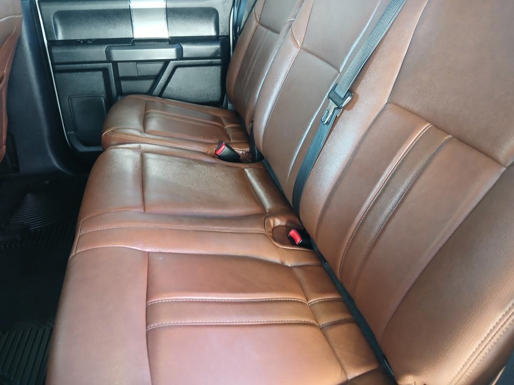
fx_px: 386
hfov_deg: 67.3
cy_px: 192
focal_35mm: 26
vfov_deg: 53.1
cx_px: 257
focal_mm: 3.98
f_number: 1.8
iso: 400
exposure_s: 1/24
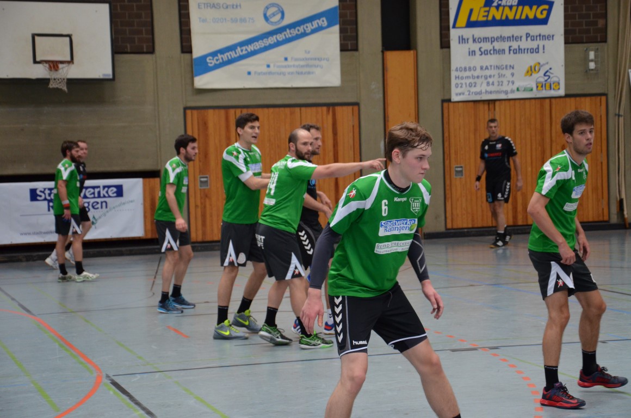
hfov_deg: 22.0
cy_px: 209
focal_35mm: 93
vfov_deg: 14.6
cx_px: 316
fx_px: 1627
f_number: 5.3
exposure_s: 1/200
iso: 1600
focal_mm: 62
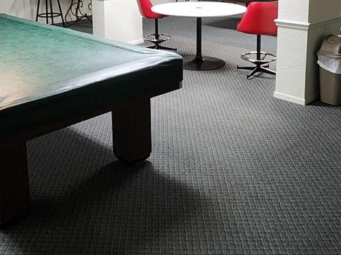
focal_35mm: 43
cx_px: 155
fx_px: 424
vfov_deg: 32.1
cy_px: 28
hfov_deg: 43.8
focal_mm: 2.2
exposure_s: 1/30
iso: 320
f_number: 2.2
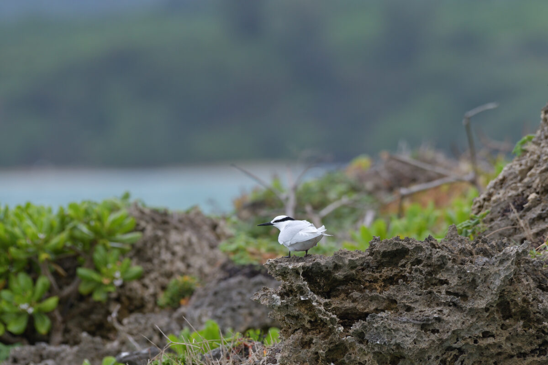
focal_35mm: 750
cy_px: 182
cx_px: 274
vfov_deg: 1.8
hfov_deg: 2.7
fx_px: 11416
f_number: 8
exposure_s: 1/800
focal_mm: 500
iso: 450
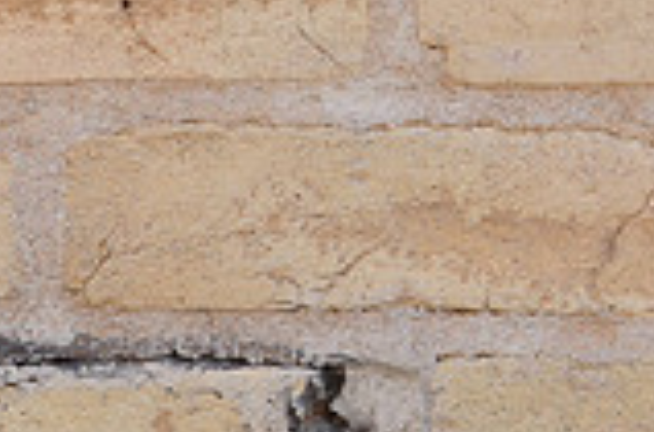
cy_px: 88
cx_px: -378
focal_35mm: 307
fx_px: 5561
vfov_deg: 4.4
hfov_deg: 6.6
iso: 200
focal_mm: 56
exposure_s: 1/125
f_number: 8
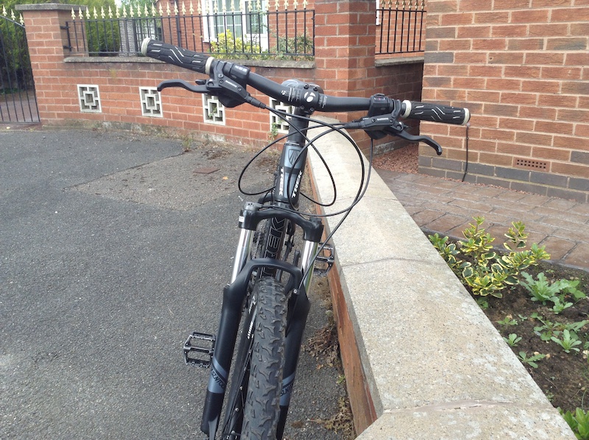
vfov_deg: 42.9
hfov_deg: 55.4
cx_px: 294
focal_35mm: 33
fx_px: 561
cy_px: 220
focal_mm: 3.3
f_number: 2.4
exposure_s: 1/255
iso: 25
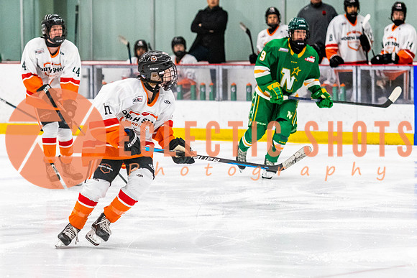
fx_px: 2446
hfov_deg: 9.7
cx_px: 150
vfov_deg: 6.5
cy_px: 148
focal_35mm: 211
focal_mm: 105
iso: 1600
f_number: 2.8
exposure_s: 1/640
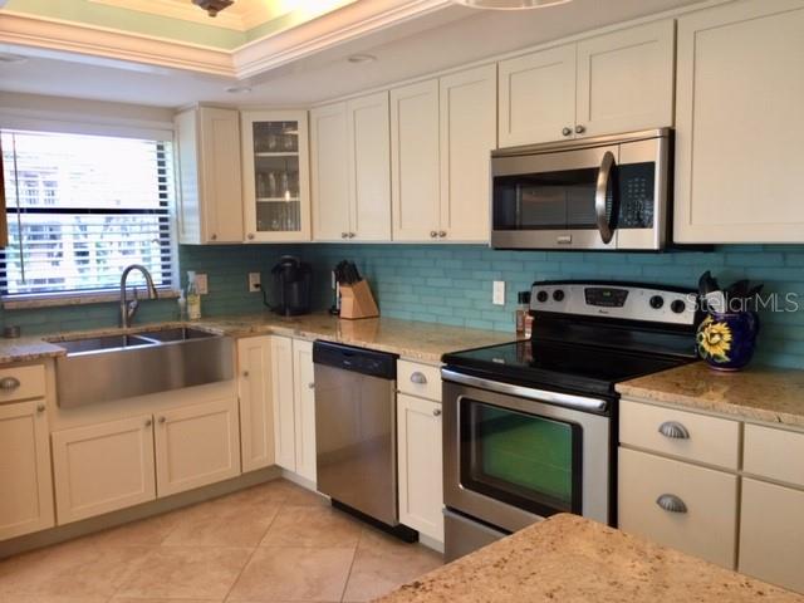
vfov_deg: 48.2
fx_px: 674
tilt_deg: -4.0
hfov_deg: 61.7
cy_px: 302
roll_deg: +0.0
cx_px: 402
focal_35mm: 29
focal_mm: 4.15
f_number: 2.2
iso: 32
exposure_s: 1/30
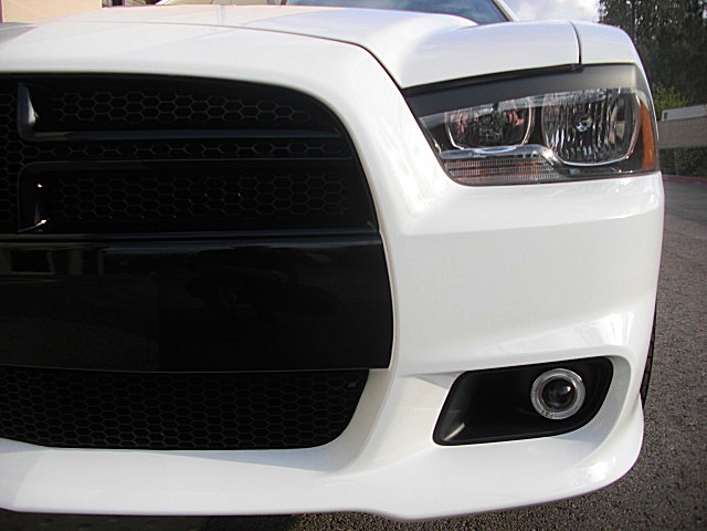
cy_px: 266
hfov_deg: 51.4
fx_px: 735
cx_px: 354
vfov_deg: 39.7
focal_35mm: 36
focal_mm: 6.3
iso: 50
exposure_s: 1/500
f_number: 2.8
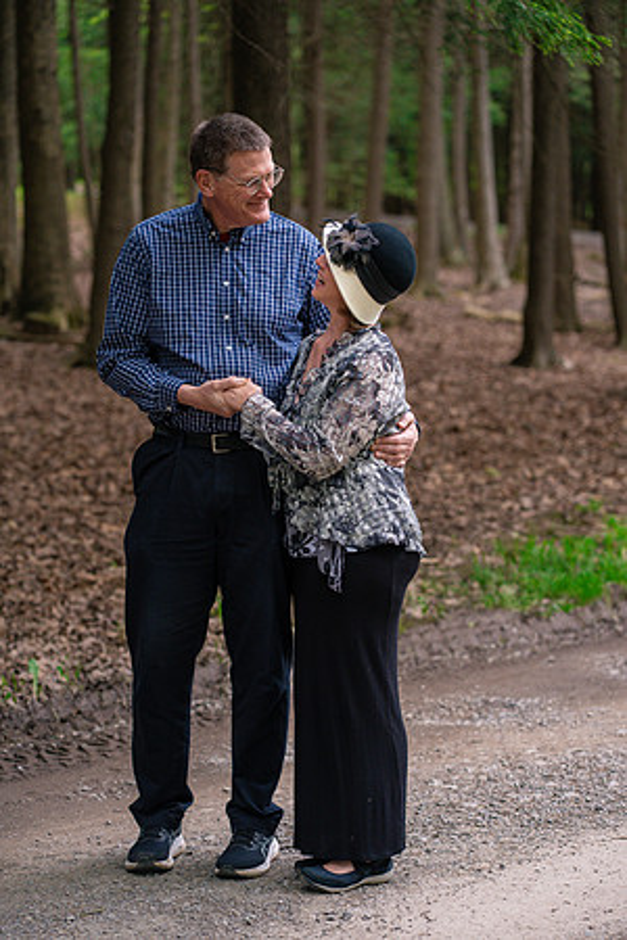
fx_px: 2220
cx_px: 314
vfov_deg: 23.9
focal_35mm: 85
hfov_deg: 16.1
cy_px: 470
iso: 800
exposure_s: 1/250
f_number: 3.2
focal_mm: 85
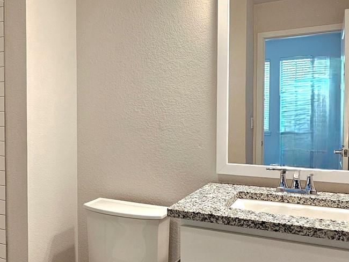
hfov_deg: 56.2
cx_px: 133
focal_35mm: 32
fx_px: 323
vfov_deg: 44.2
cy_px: 124
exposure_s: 1/60.2
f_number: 2.2
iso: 250
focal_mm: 2.2
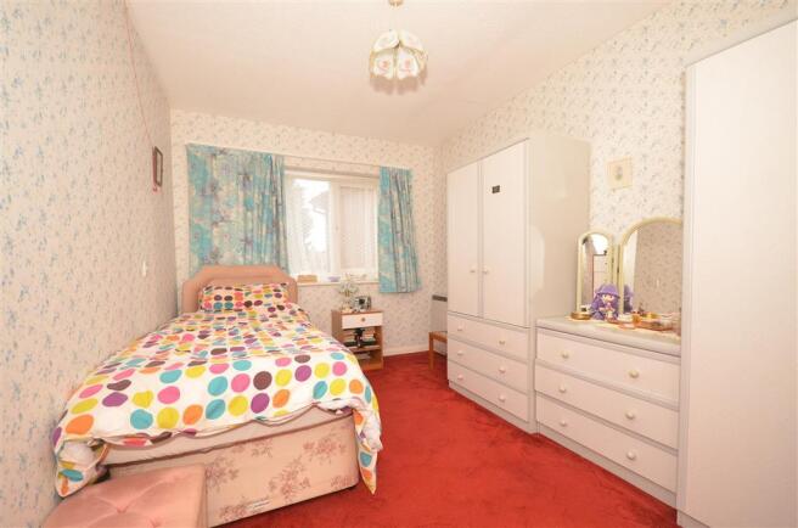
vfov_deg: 77.0
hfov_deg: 100.5
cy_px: 264
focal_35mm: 15
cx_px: 399
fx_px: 332
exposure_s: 1/80
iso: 640
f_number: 7.1
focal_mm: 10
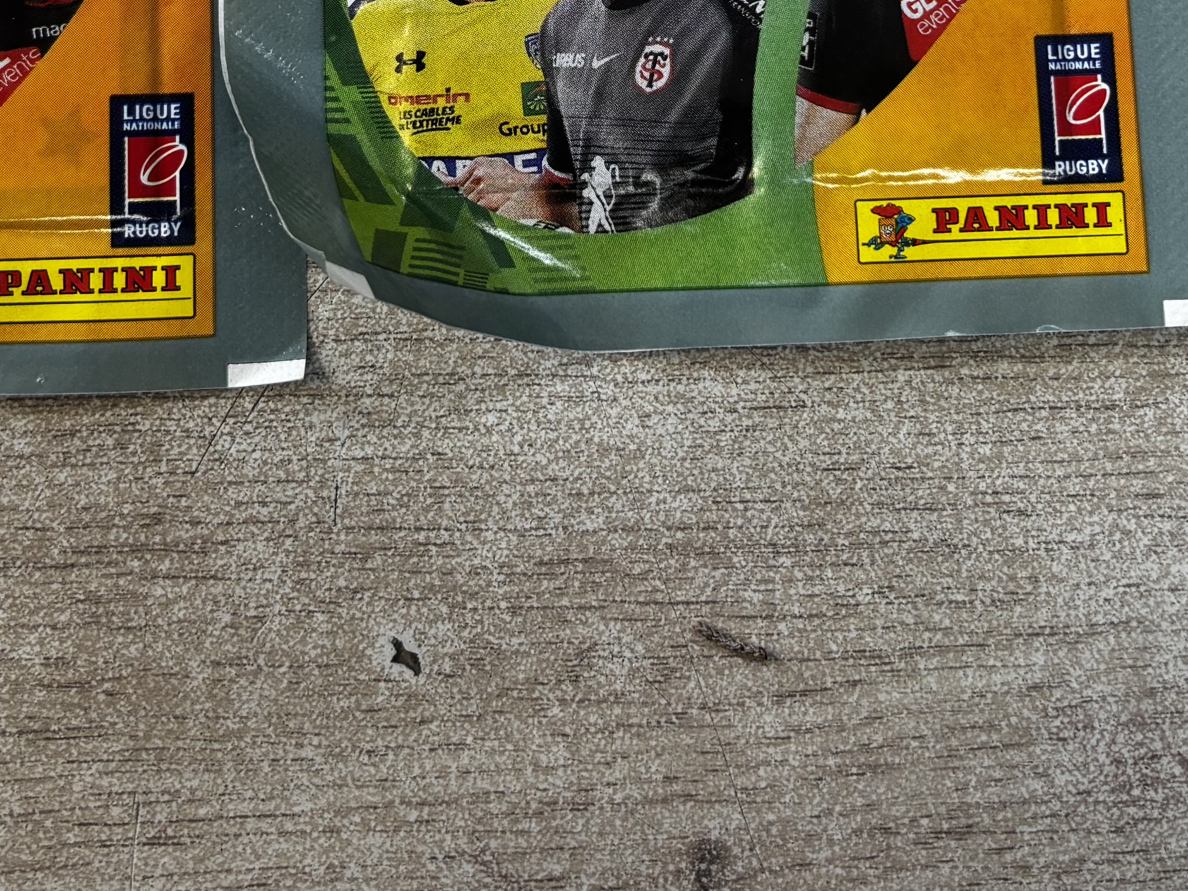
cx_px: 687
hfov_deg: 30.7
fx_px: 2162
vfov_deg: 22.0
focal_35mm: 63
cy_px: -91
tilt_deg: -82.6
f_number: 1.6
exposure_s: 1/50
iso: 64
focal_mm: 5.96
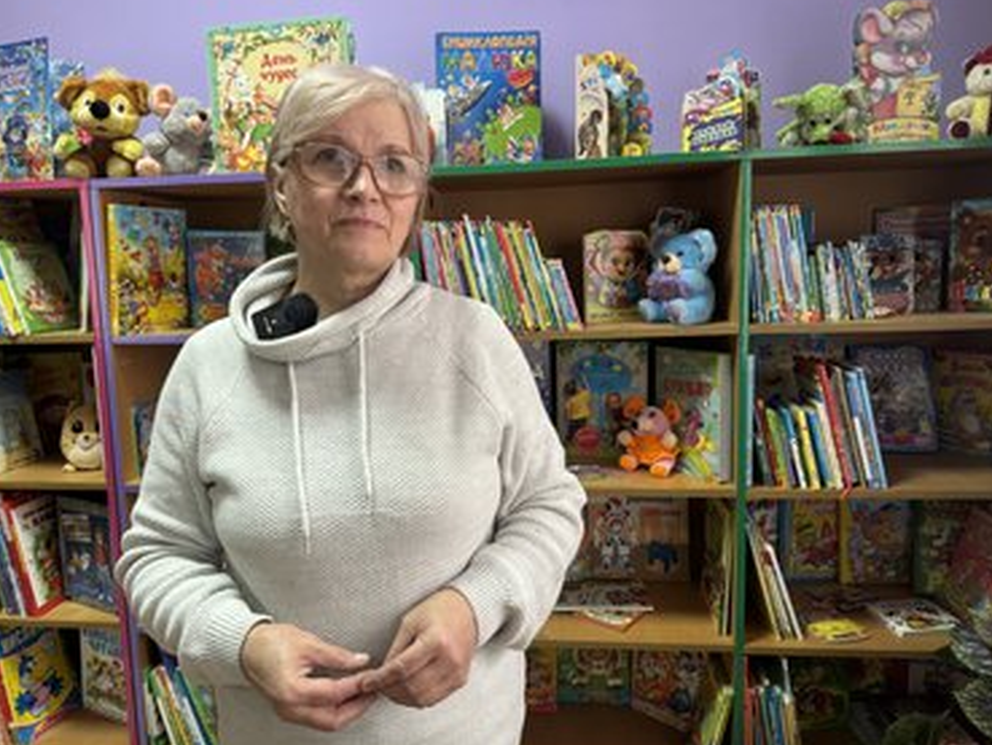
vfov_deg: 53.1
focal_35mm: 26
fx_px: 745
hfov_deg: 67.2
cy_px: 360
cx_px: 470
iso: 400
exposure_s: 1/50
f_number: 1.78
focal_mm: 6.86
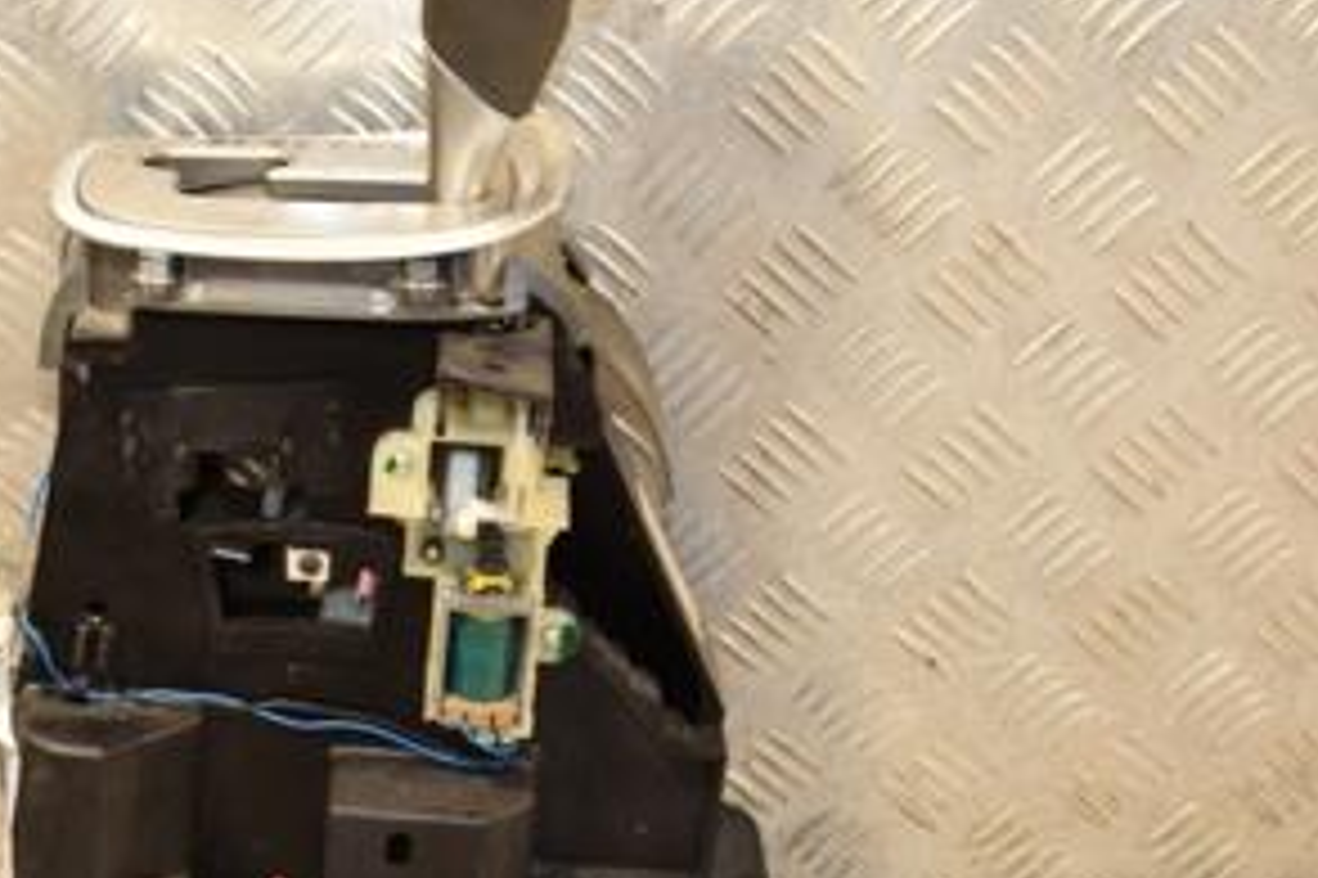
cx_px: 378
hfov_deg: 25.2
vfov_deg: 17.0
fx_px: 2927
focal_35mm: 80
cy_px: 509
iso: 800
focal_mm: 26
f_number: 5
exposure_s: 1/200
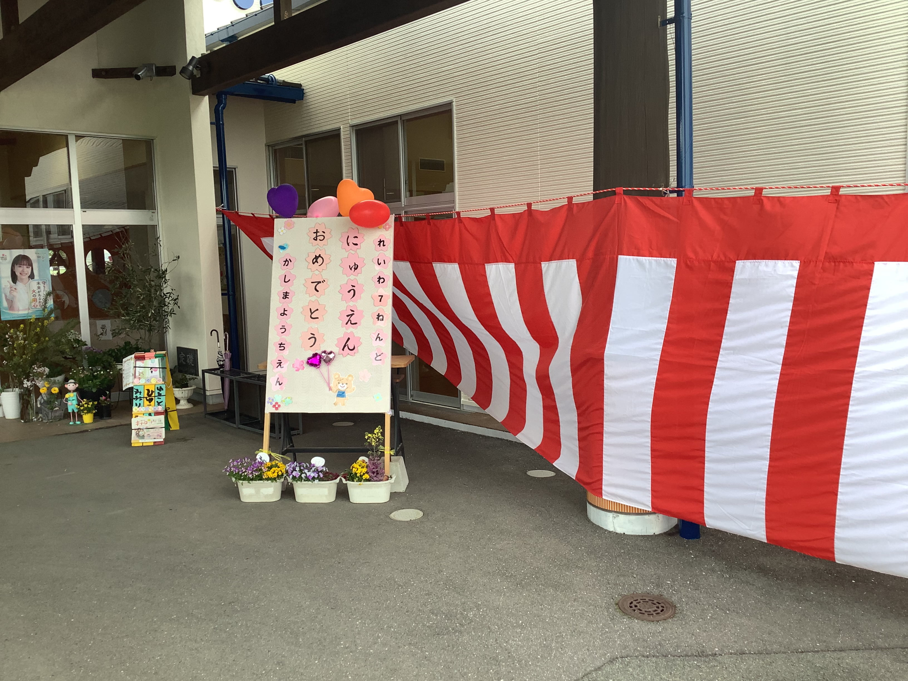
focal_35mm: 31
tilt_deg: -6.7
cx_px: 454
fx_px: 813
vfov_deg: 45.4
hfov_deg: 58.4
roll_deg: +0.9
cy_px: 340
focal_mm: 3.3
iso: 25
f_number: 2.4
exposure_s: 1/106
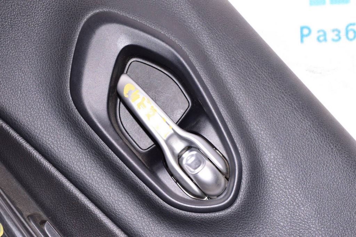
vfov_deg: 19.7
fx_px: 682
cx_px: 178
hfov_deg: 29.3
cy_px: 118
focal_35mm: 69
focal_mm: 46
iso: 1600
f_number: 8
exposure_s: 1/160
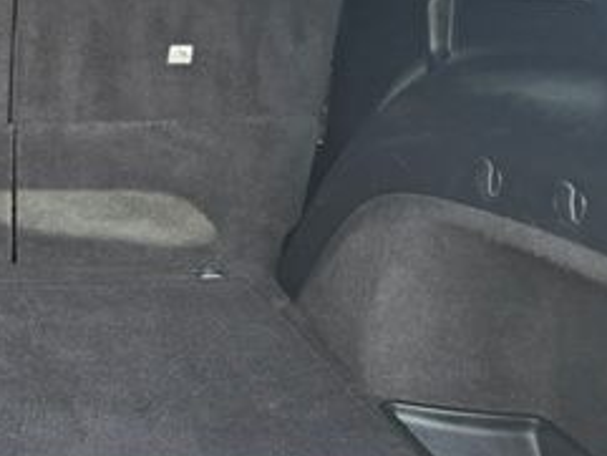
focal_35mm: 61
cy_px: 197
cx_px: -93
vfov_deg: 24.0
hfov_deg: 28.2
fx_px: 1070
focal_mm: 6.3
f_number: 1.7
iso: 40
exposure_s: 1/180
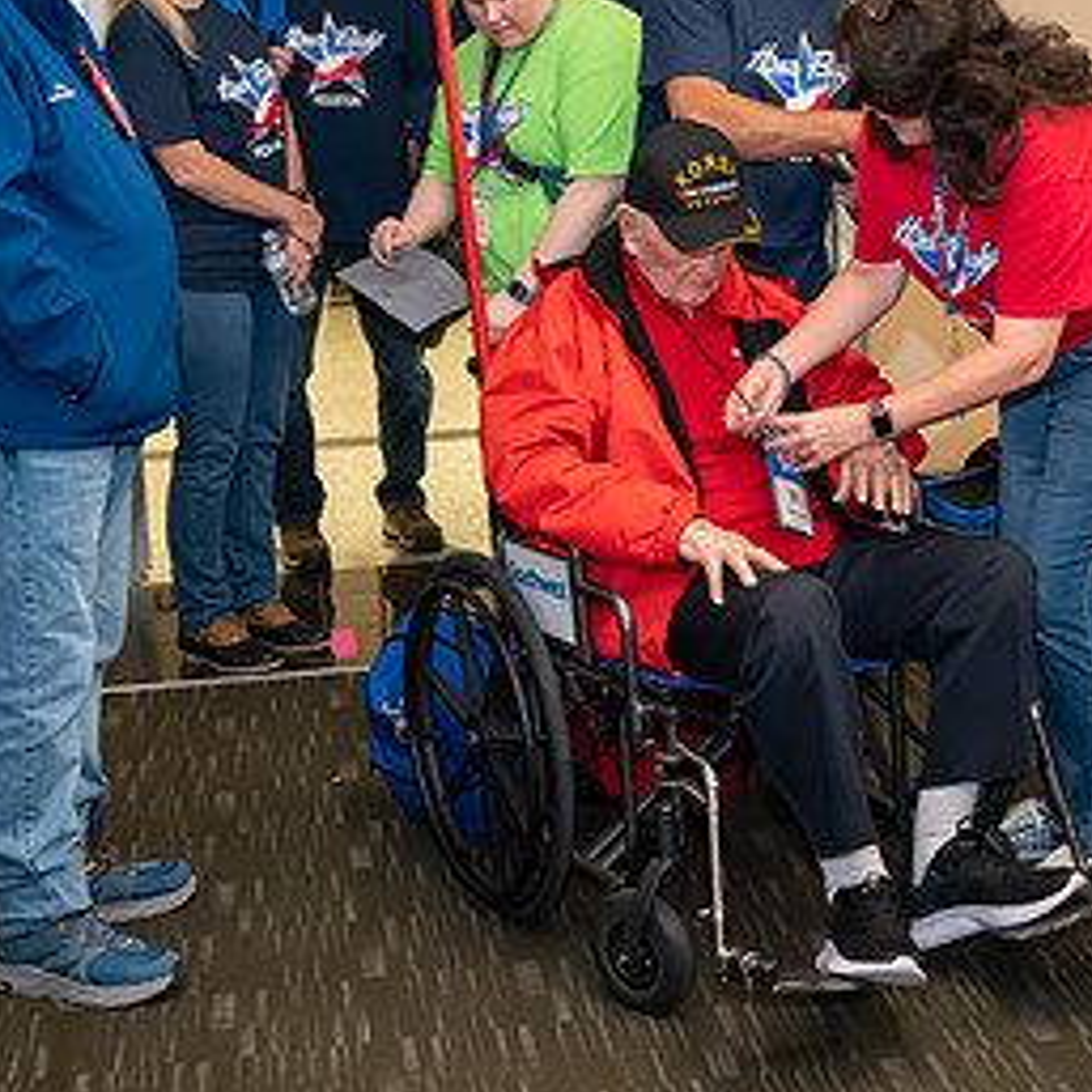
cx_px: 676
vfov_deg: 25.0
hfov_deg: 24.9
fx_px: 2463
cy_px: 459
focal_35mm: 69
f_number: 5
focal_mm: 36
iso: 10000
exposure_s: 1/160
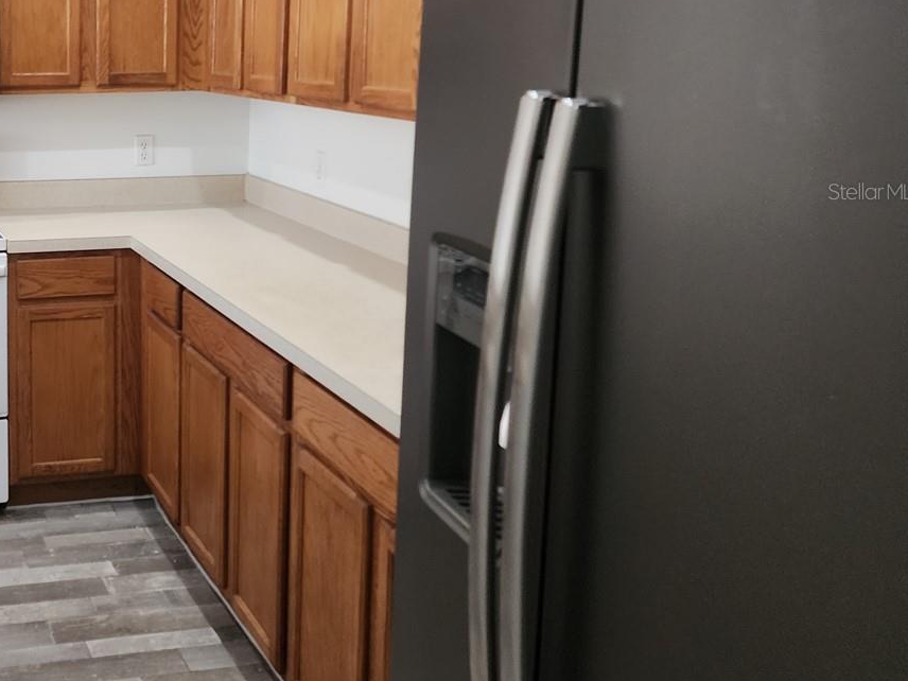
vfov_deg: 33.1
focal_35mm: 43
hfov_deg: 40.3
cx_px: 80
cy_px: 191
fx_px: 1128
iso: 400
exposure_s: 1/120
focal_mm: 6.4
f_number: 1.8
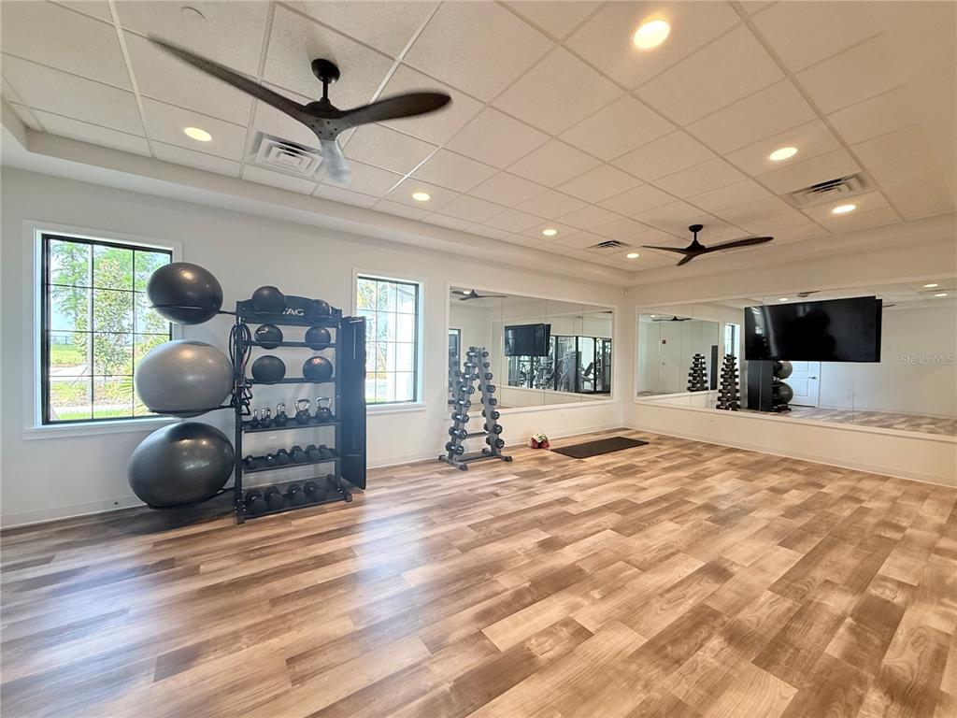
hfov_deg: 102.1
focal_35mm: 14
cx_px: 478
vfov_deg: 85.7
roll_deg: -2.3
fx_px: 387
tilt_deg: +0.1
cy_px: 359
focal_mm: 2.22
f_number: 2.2
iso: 160
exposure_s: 1/120
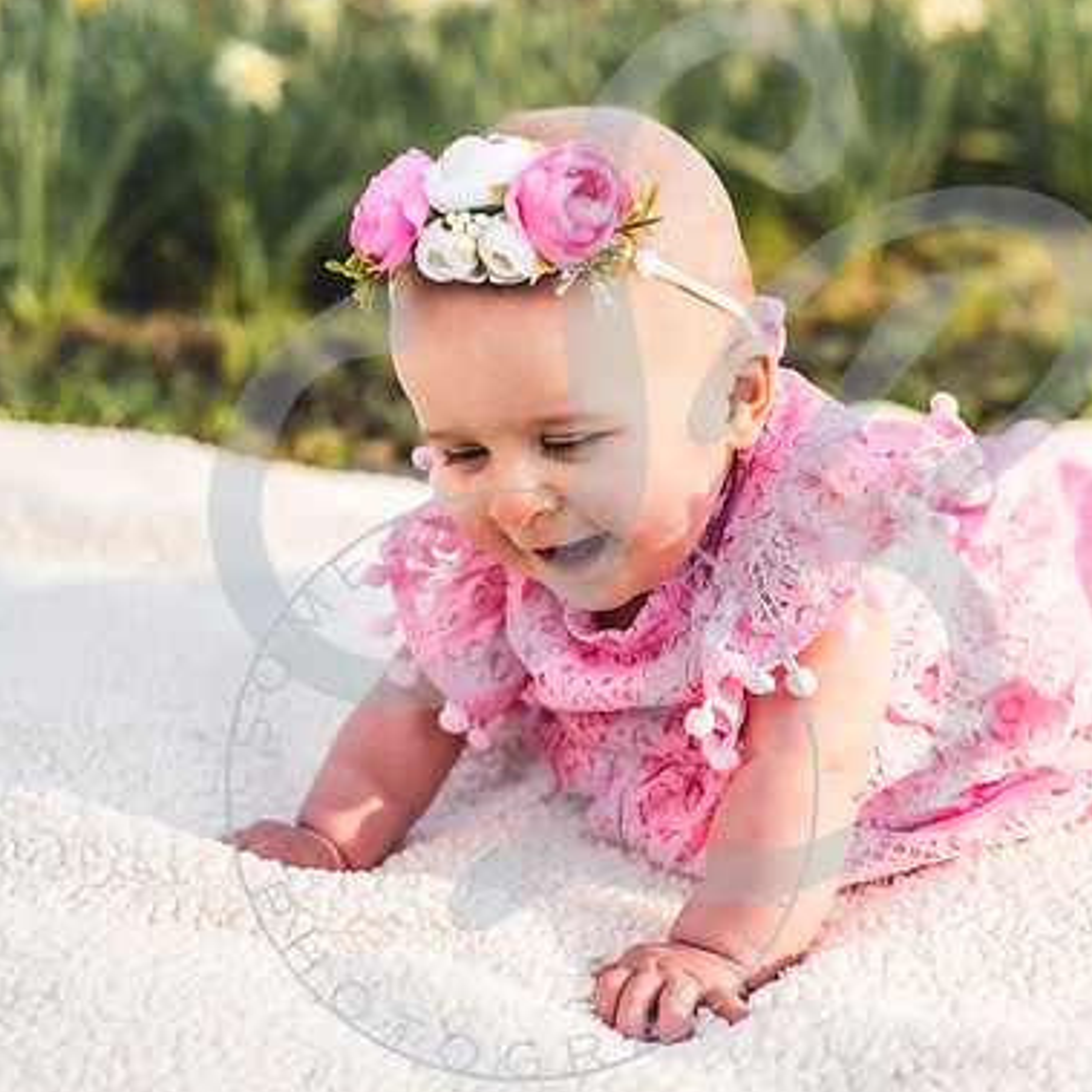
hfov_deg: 26.4
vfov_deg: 26.5
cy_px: 543
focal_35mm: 65
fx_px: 2320
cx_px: 666
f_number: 2.8
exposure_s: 1/320
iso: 100
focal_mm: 50
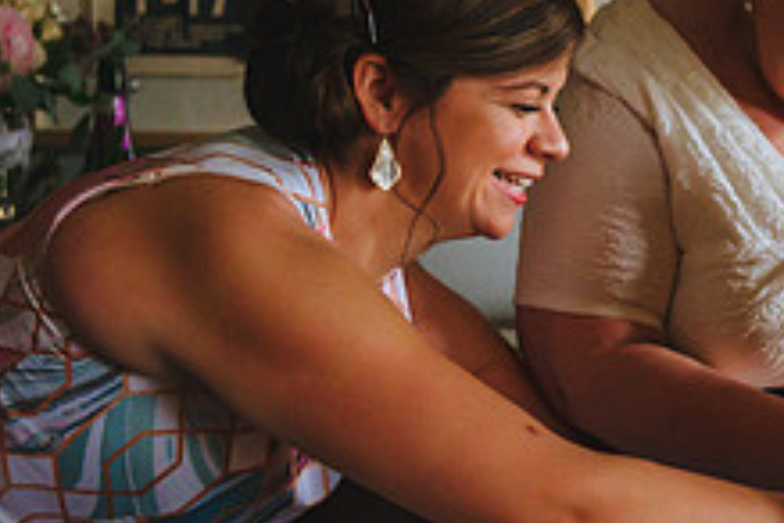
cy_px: 231
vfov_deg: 10.5
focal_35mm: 131
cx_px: 916
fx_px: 2853
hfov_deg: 15.2
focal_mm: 46
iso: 6400
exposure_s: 1/1250
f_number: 2.8
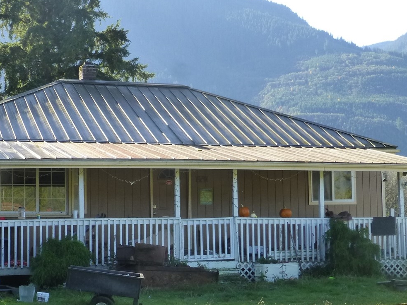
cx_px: 164
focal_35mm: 83
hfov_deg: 23.5
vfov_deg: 17.8
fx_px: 976
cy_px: 184
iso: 200
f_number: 4.4
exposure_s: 1/250
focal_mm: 9
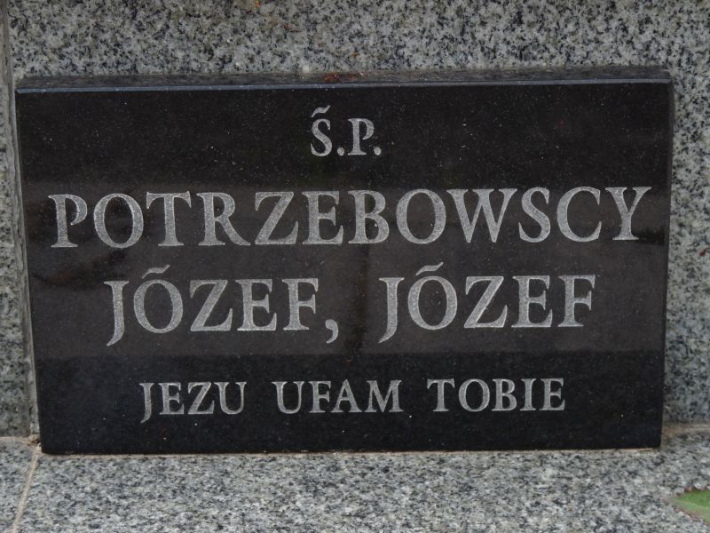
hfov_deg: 17.4
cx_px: 355
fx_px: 2318
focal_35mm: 113
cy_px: 266
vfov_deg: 13.1
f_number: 4
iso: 100
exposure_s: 1/160
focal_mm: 20.1
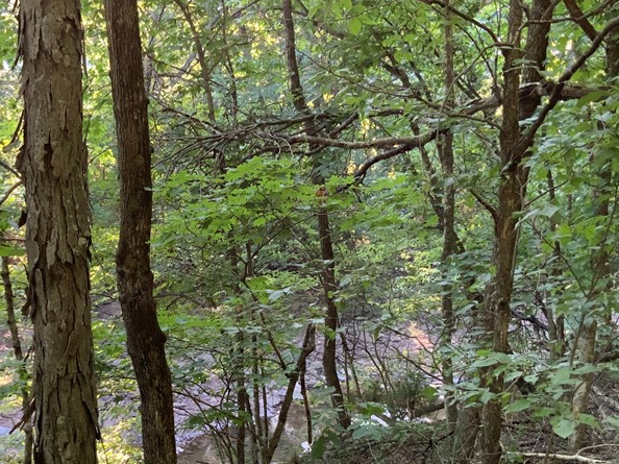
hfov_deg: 38.1
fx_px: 894
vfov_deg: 28.4
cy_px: 373
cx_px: 262
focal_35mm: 50
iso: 100
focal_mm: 3
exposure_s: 1/60
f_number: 1.8
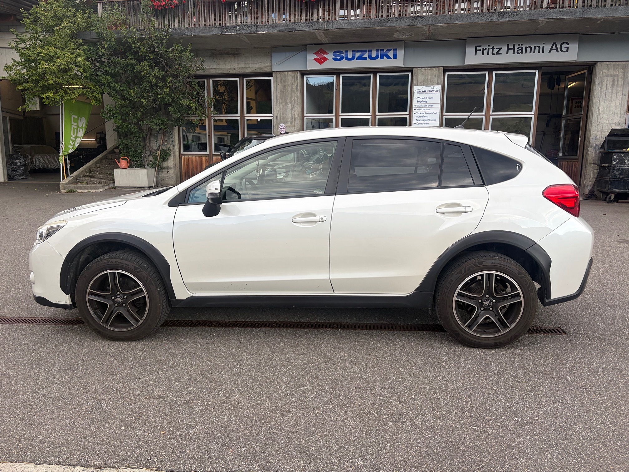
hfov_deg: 67.3
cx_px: 314
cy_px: 236
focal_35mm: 26
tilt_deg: -8.6
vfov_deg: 53.1
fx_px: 472
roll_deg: -0.8
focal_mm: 5.96
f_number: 1.6
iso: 50
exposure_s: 1/667
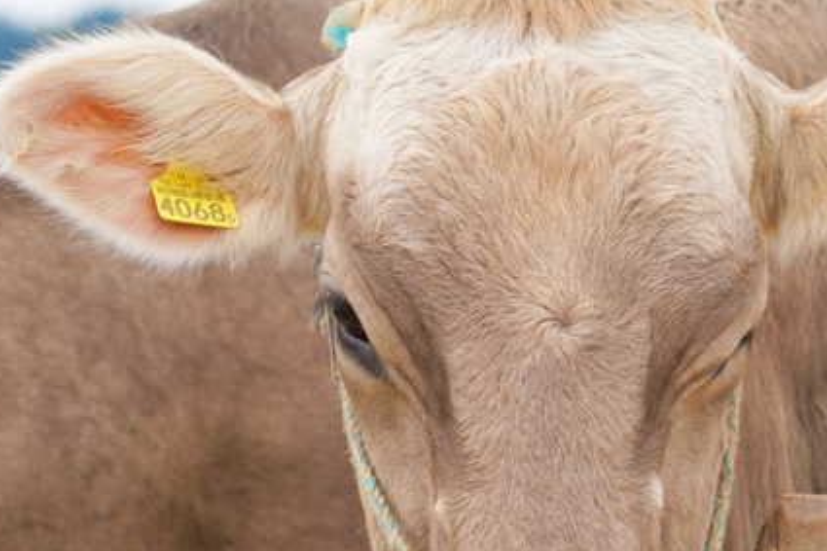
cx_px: 753
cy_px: 393
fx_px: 4133
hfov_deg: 11.4
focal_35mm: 180
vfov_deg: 7.6
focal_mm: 85
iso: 125
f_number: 3.5
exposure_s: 1/500
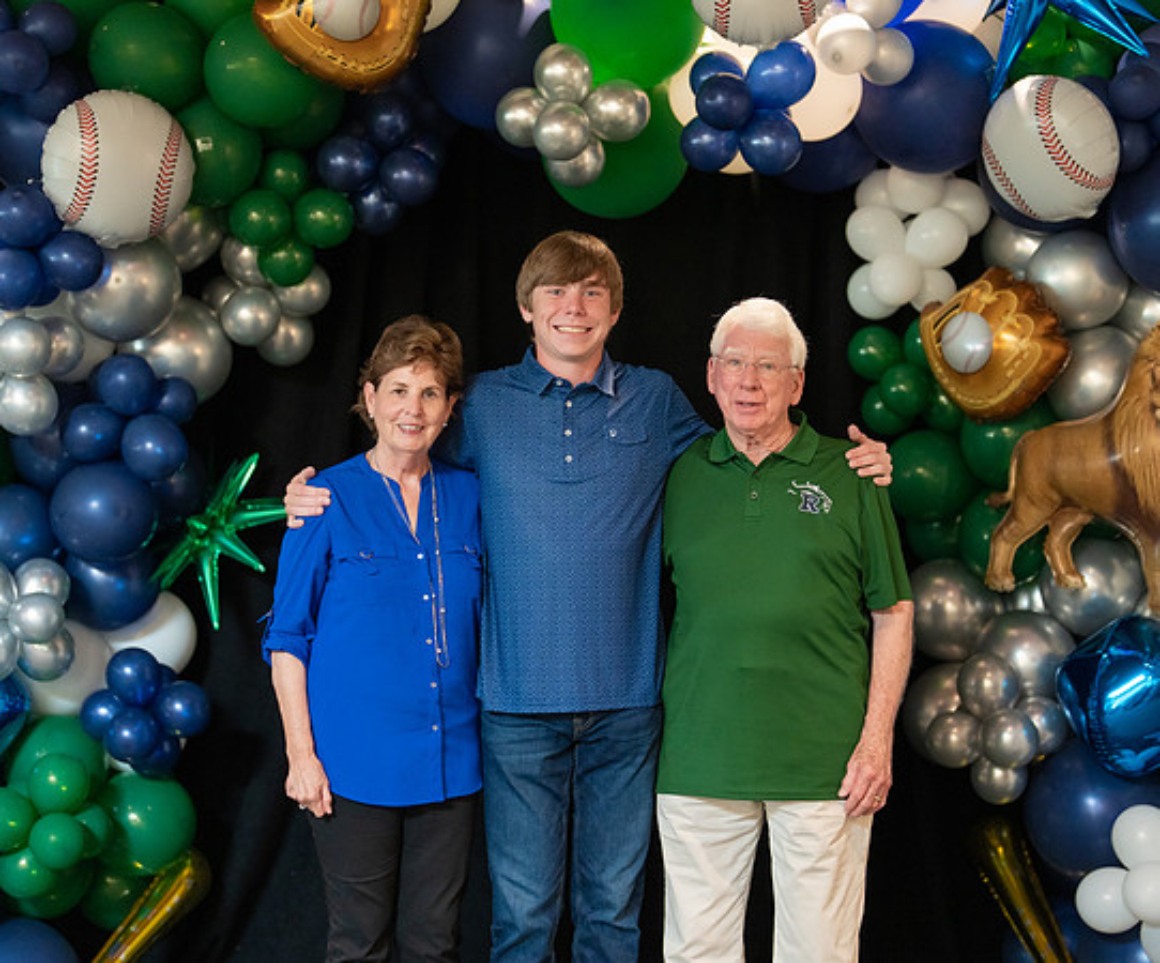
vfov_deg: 25.2
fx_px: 2152
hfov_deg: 30.2
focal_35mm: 62
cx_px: 610
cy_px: 493
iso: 1600
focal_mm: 50
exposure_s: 1/320
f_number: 1.2
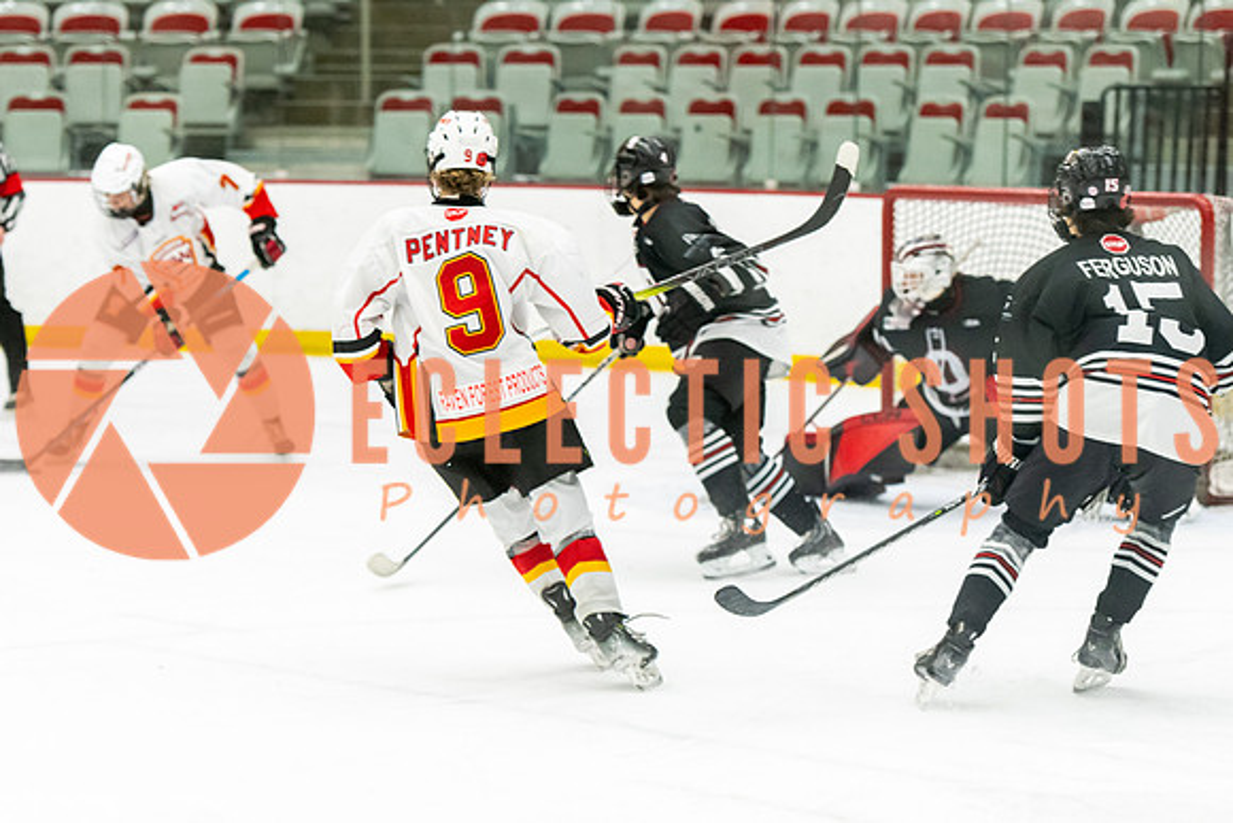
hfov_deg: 14.0
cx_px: 516
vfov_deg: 9.4
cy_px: 365
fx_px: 5002
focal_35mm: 146
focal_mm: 105
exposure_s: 1/640
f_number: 2.8
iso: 3200
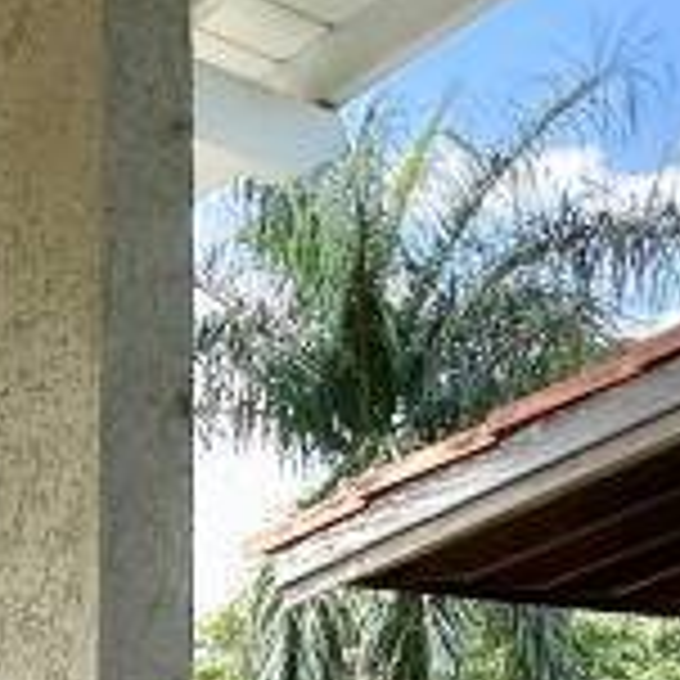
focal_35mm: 84
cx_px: -712
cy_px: 675
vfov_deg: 20.0
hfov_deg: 15.8
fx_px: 1867
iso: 50
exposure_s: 1/1072
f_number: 2.2
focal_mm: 2.22
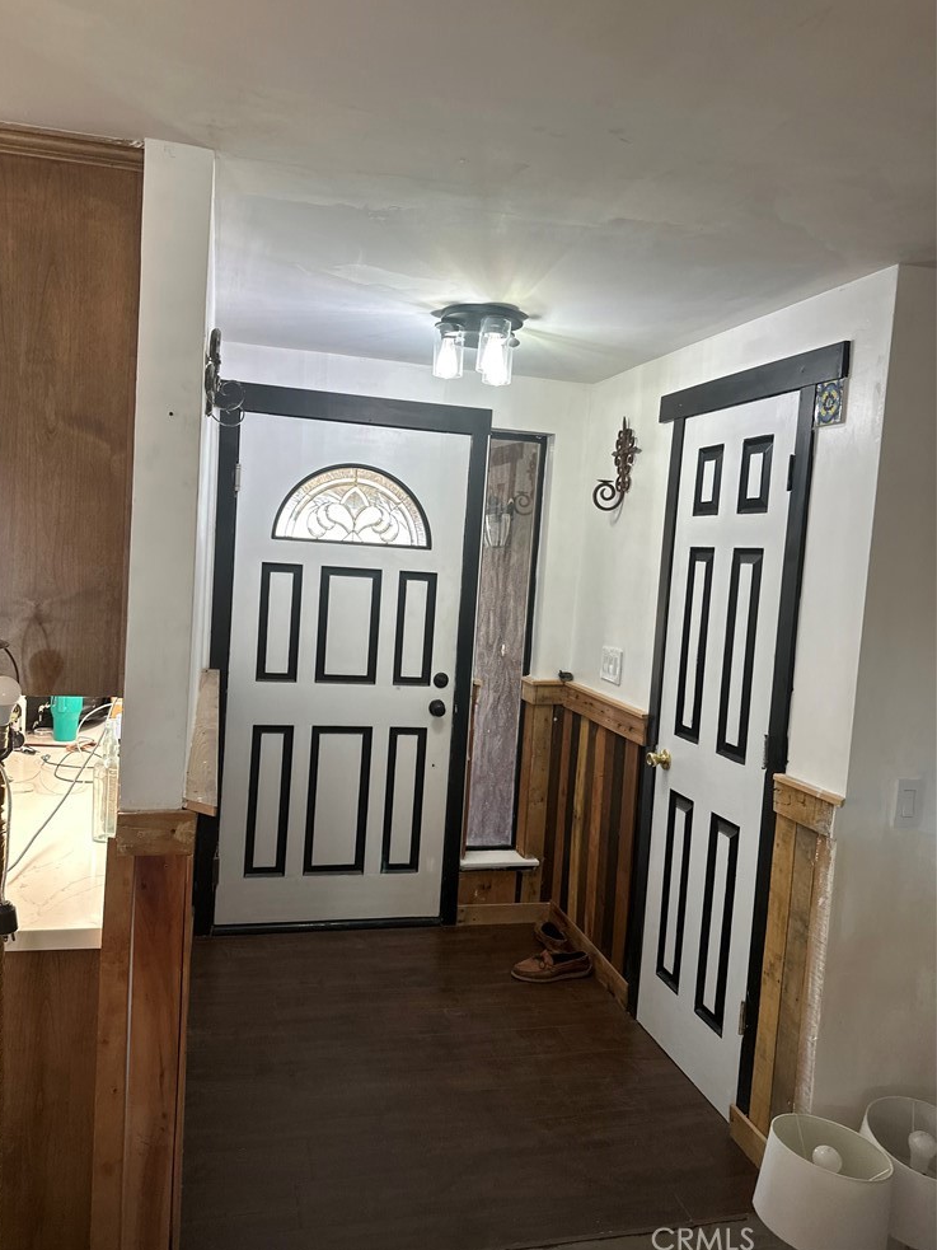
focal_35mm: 25
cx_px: 450
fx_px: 902
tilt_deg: -3.8
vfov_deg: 69.4
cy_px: 607
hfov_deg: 54.9
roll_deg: -4.2
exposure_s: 1/112
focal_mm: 6.86
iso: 160
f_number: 1.78
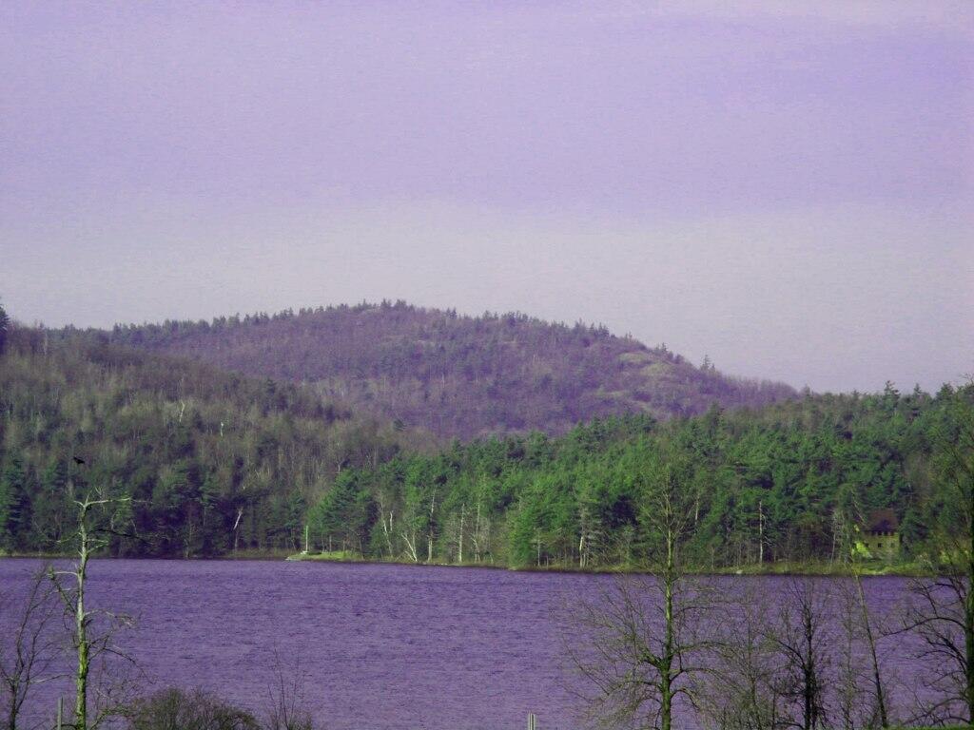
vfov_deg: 10.7
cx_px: 487
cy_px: 365
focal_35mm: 138
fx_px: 3883
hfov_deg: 14.3
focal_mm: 28.19
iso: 64
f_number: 8
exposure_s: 1/180
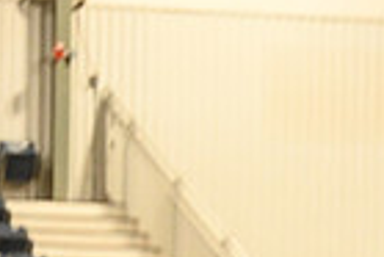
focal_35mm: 708
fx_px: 7560
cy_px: 477
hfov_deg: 2.9
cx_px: 798
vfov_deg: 1.9
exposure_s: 1/500
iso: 4000
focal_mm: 170
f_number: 3.2
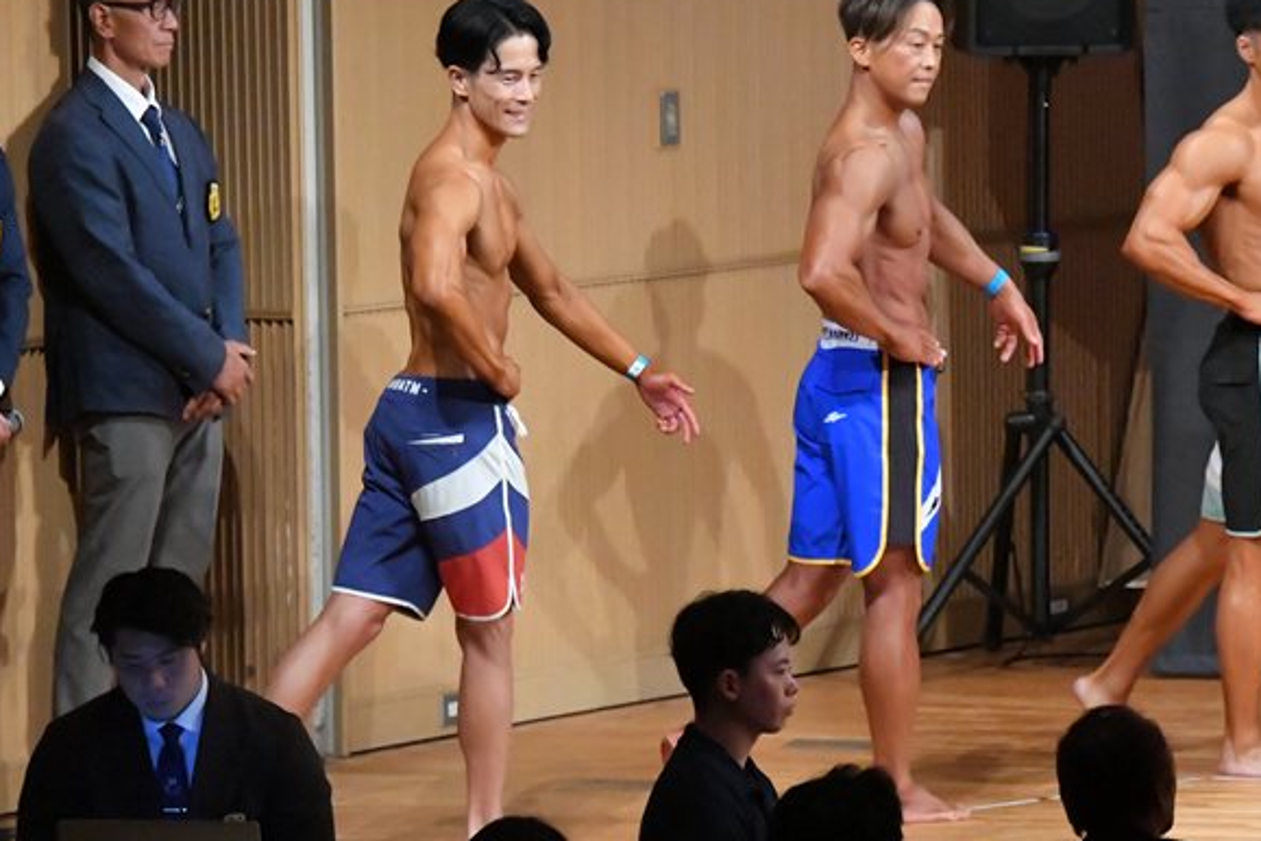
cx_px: 685
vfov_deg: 4.3
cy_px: 427
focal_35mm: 321
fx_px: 11243
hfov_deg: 6.4
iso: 12800
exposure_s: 1/400
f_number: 5.6
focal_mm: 160
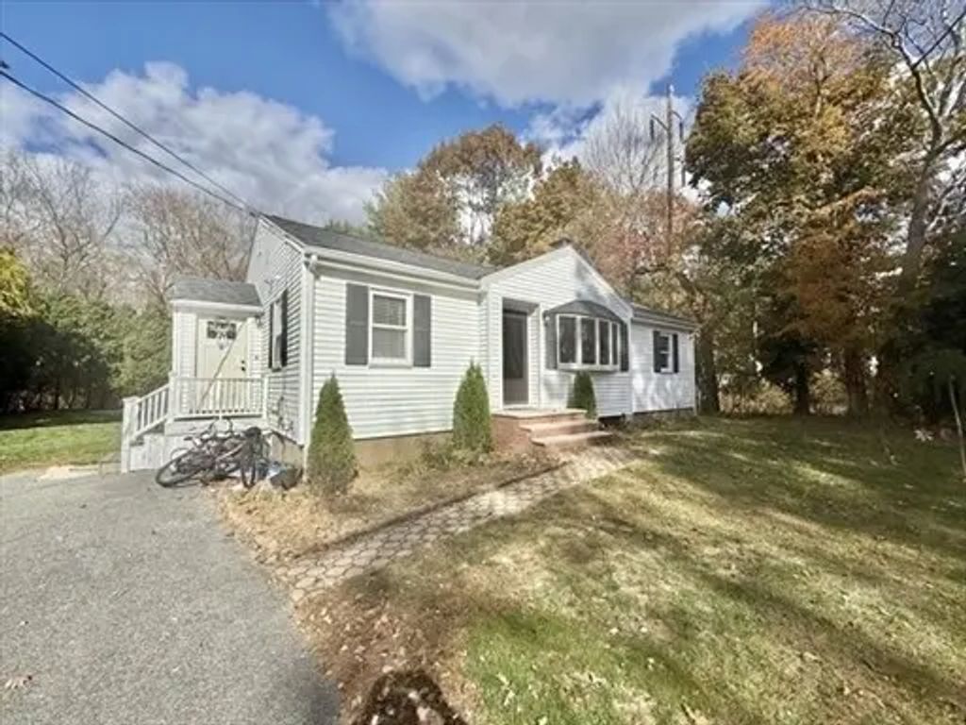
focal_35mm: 14
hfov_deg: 102.1
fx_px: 391
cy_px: 362
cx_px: 483
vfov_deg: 85.7
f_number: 2.2
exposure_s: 1/6803
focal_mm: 2.22
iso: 64
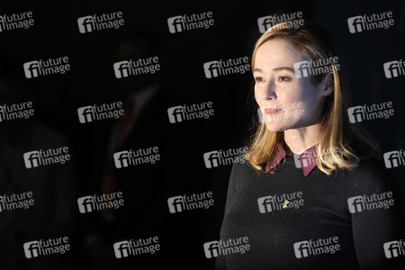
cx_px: 202
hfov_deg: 12.5
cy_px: 135
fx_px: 1856
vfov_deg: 8.3
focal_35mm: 165
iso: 200
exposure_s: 1/320
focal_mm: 165
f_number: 5
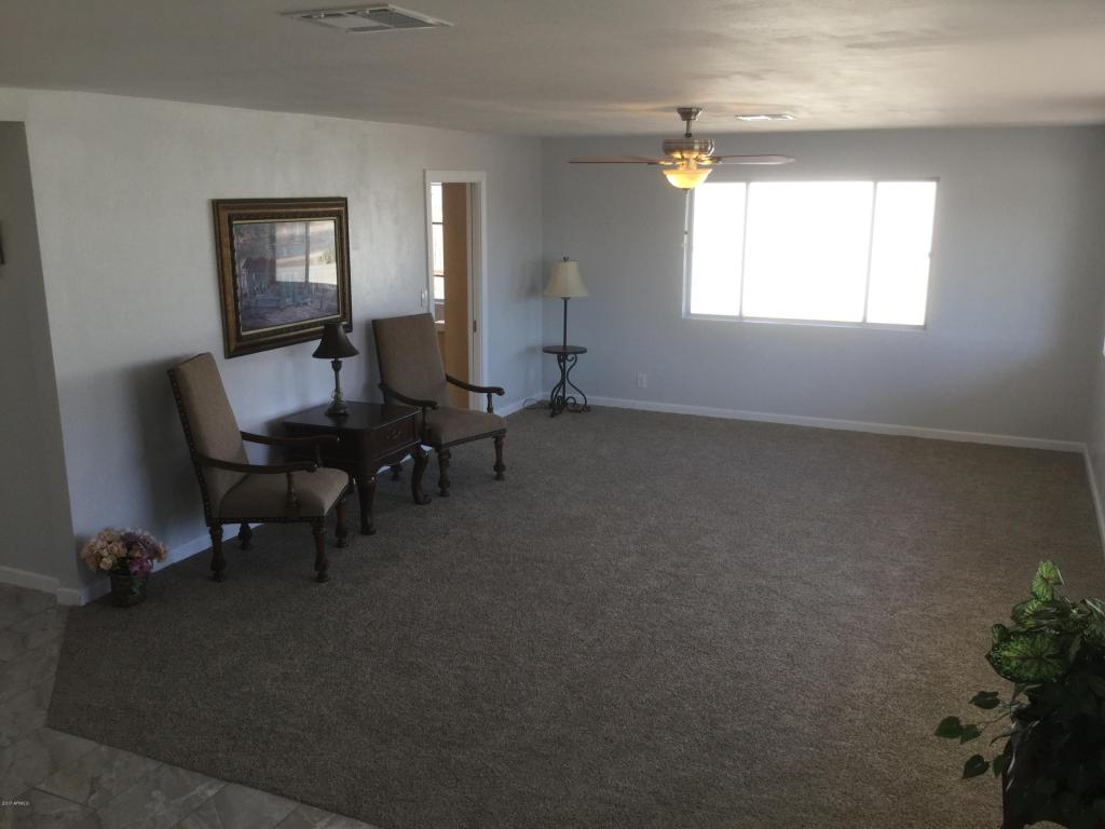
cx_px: 552
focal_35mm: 31
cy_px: 414
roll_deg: -1.0
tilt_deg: -13.9
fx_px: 990
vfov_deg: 45.4
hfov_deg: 58.4
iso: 32
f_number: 2.4
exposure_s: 1/120
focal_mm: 3.3
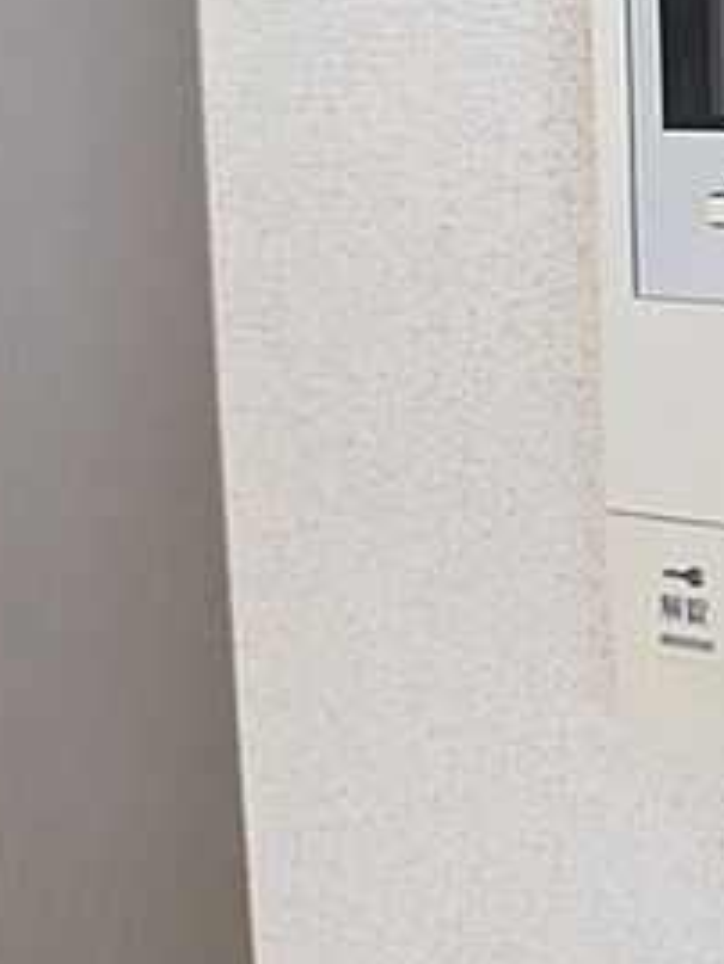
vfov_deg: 32.5
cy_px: 143
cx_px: 1036
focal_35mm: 57
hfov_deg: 22.0
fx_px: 1588
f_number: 1.7
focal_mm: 4.53
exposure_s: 1/90
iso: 72
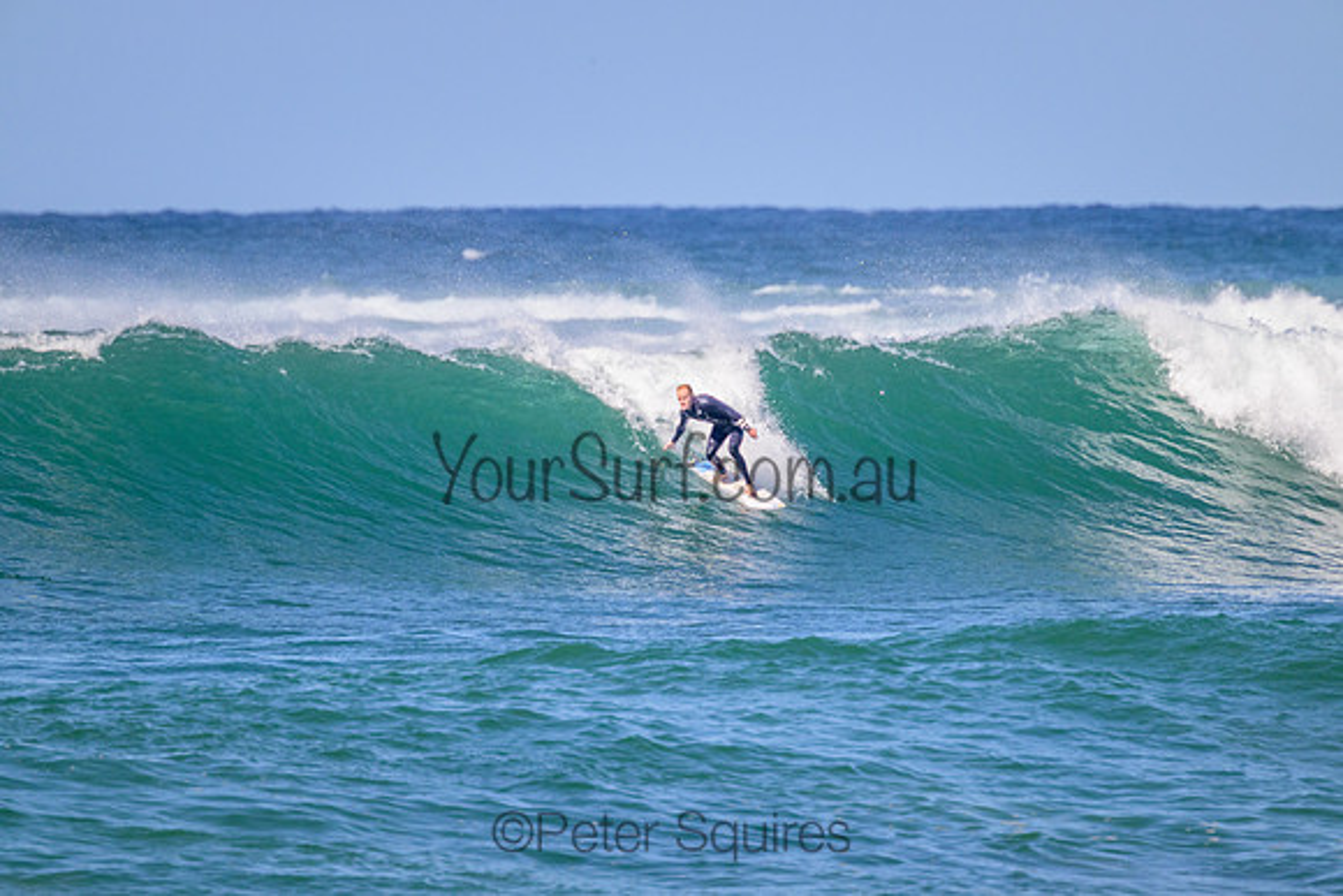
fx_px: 29850
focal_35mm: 800
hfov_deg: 2.6
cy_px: 448
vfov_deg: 1.7
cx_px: 672
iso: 1400
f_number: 11
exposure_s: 1/2000
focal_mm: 800
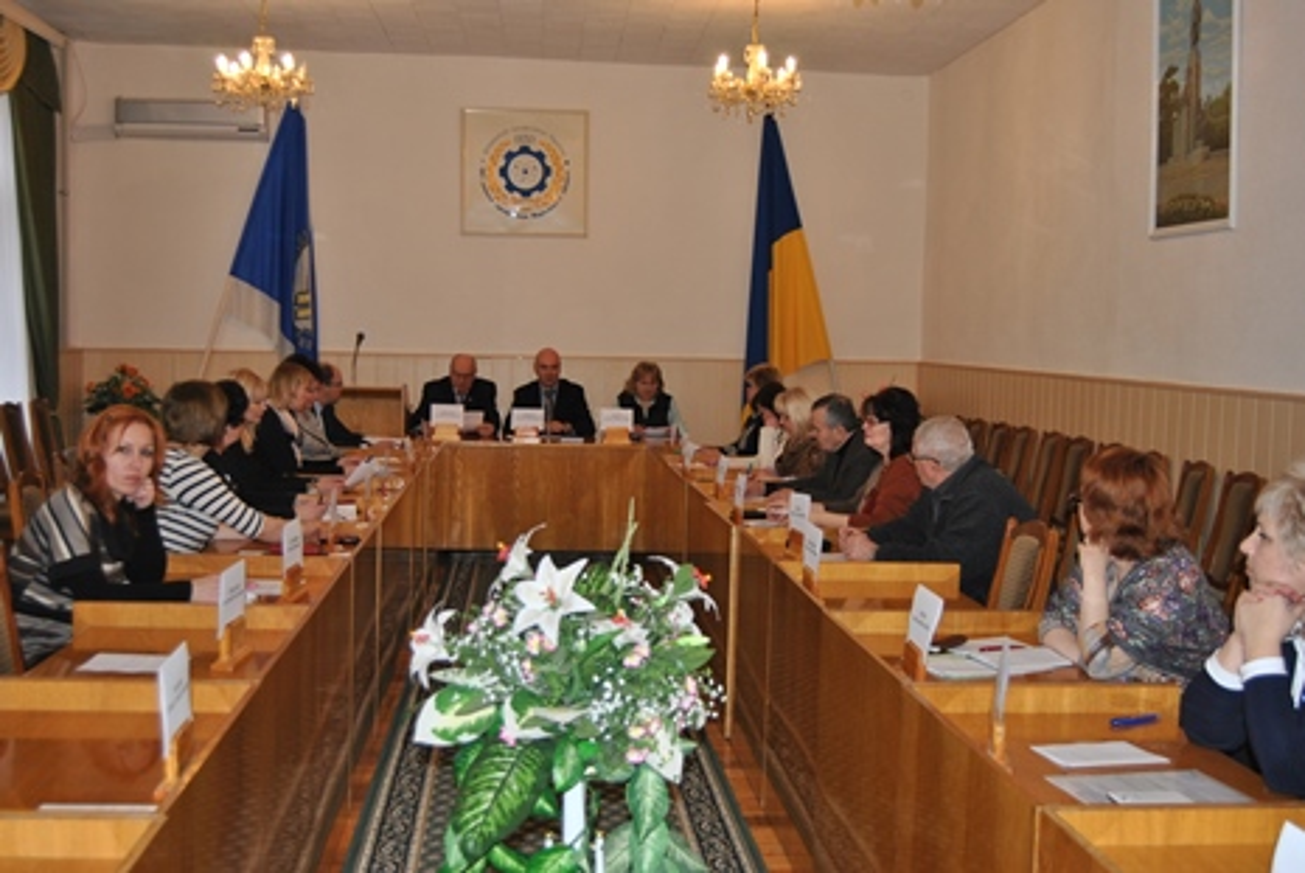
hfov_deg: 49.5
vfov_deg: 34.3
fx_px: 1415
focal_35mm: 39
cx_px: 652
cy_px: 436
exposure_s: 1/60
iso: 200
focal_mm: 26
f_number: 4
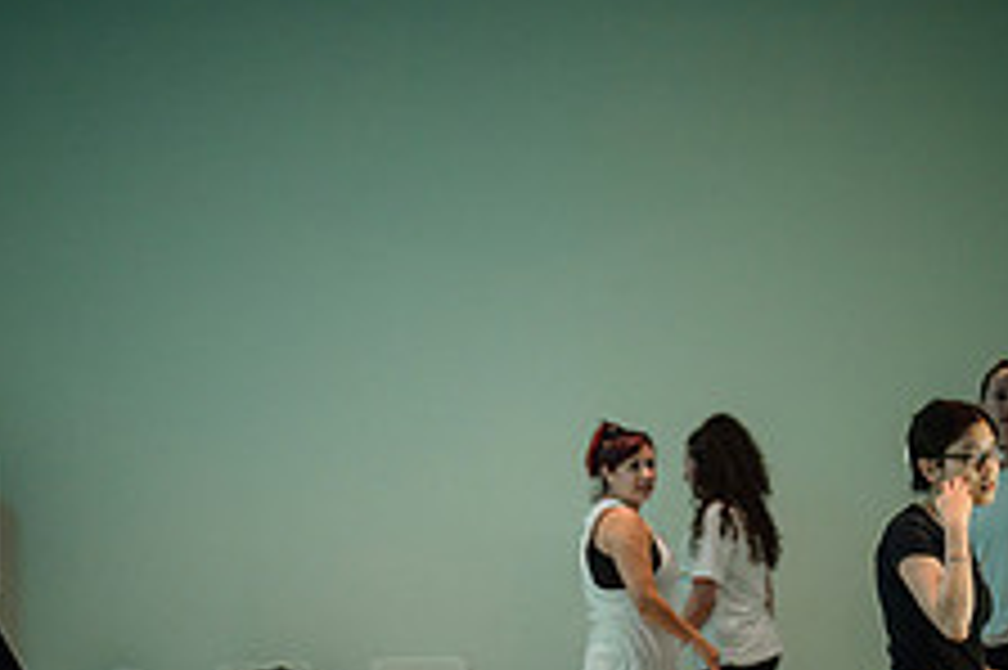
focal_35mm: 127
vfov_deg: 10.6
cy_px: 857
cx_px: 576
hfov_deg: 16.1
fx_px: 3553
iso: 1600
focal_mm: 49
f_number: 2.8
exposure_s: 1/80
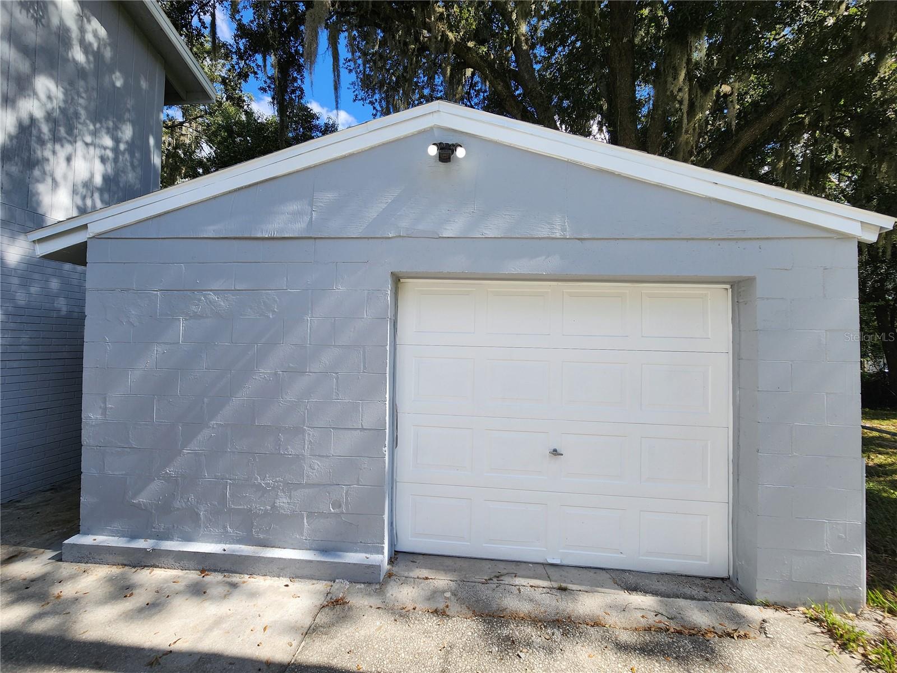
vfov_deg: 89.9
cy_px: 336
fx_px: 337
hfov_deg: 106.2
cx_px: 448
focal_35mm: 13
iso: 50
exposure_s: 1/1120
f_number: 2.2
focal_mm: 2.2
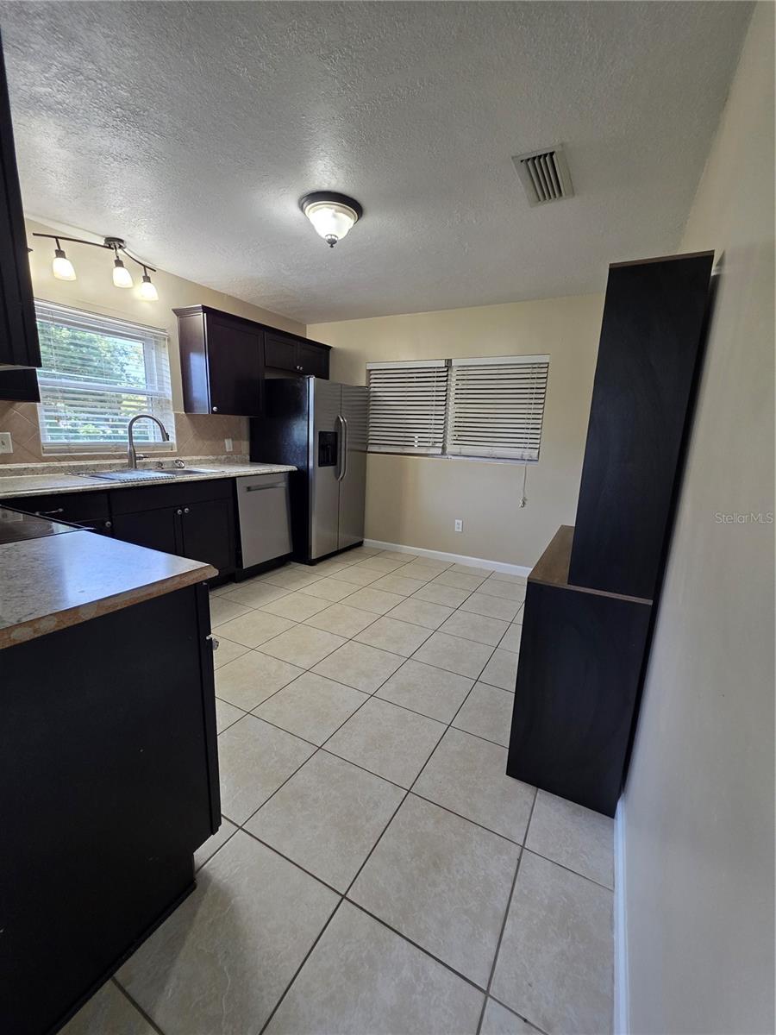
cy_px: 518
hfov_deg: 89.9
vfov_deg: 106.2
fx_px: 389
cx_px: 388
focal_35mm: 13
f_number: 1.9
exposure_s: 1/120
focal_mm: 2.2
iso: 250
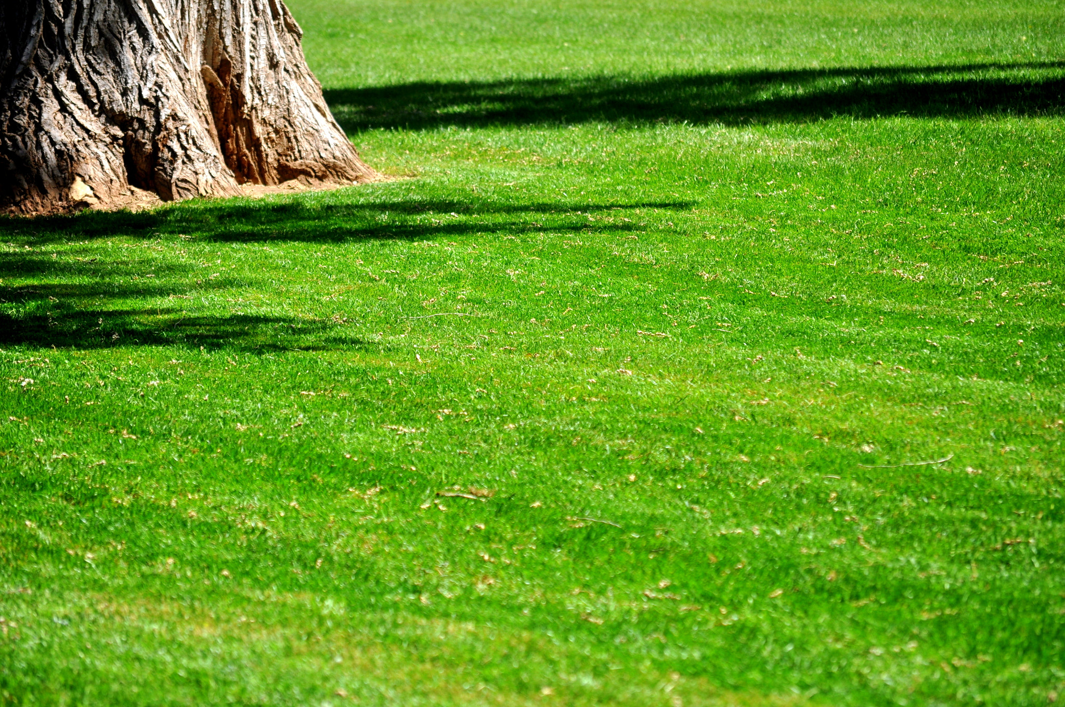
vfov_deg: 6.1
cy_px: 354
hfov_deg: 9.2
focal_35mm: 225
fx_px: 6648
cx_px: 532
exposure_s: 1/640
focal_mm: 150
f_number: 6.3
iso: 200
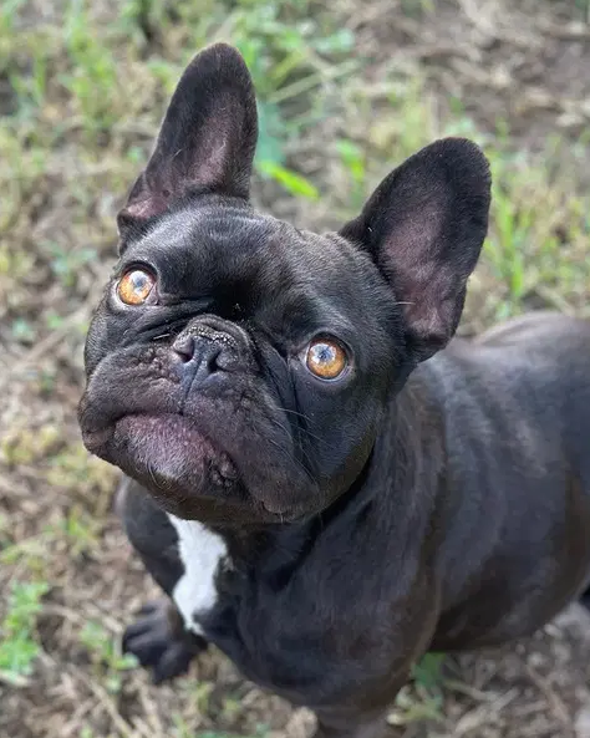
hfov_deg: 19.4
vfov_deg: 24.0
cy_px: 530
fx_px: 1725
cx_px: 345
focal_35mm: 79
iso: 125
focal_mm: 6.86
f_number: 1.78
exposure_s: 1/163
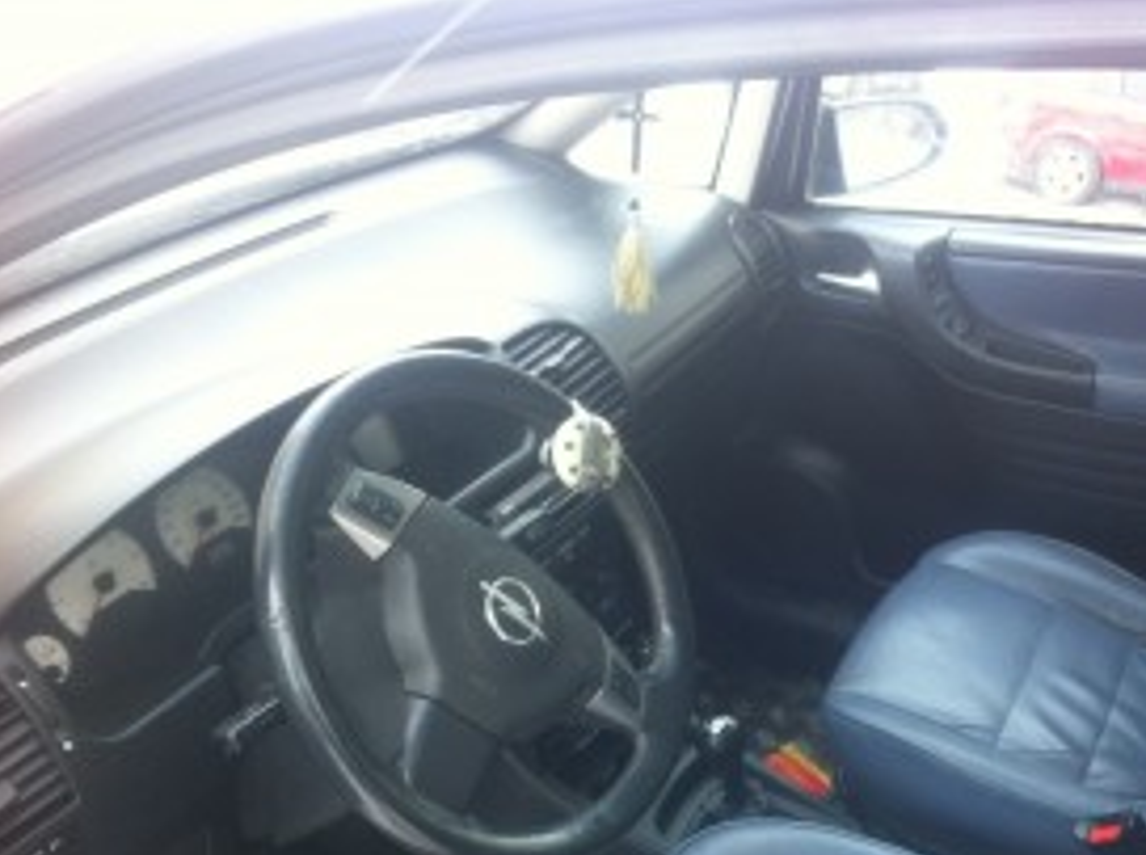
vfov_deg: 31.9
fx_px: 1487
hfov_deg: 41.8
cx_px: 729
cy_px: 541
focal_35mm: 45
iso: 80
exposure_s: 1/17
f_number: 2.8
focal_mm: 3.85
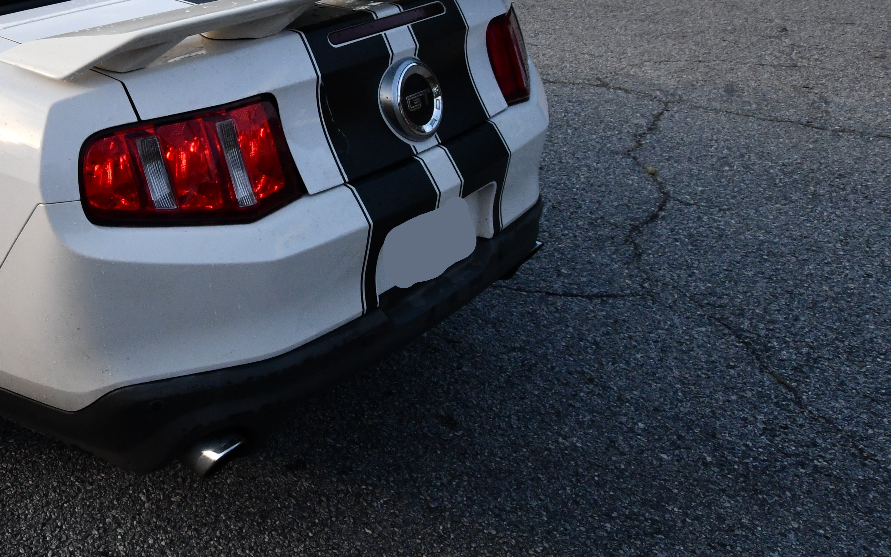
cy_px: 105
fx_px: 874
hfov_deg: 48.1
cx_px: 81
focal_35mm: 36
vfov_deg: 34.2
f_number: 13
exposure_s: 1/640
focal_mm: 13
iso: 2000
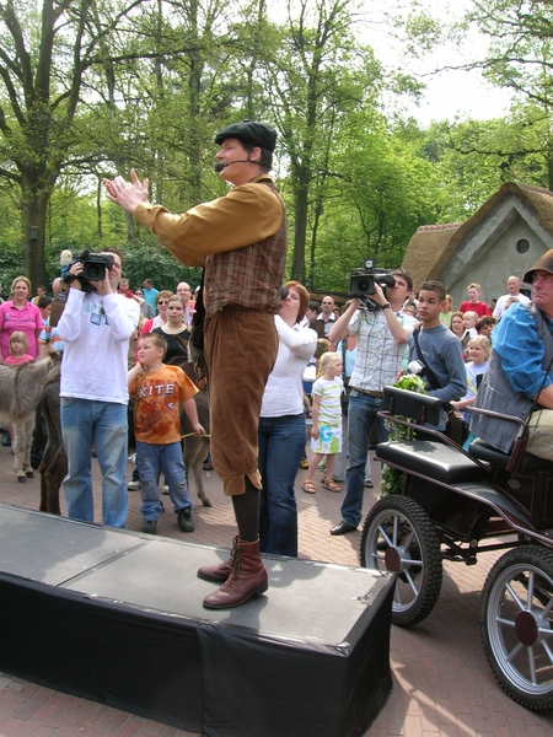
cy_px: 368
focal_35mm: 34
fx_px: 724
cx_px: 276
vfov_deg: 54.0
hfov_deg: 41.8
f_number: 4.9
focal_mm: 5.7
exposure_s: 1/68.1
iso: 50
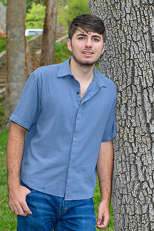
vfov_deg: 20.0
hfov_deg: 13.4
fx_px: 655
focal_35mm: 102
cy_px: 114
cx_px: 86
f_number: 5
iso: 200
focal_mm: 62
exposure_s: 1/60
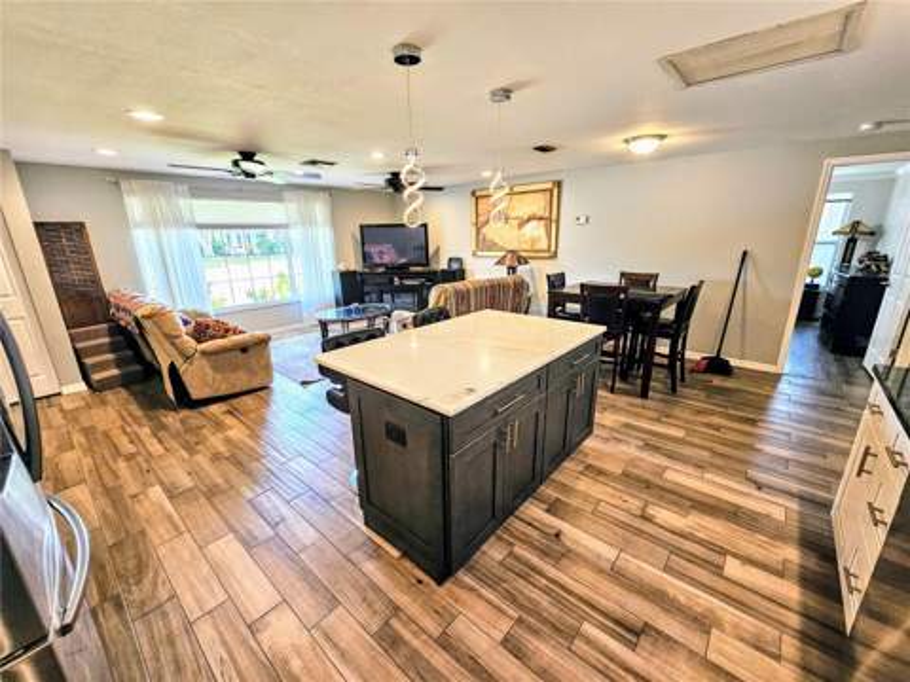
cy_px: 341
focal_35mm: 13
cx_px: 455
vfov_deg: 89.9
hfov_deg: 106.2
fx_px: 342
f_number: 2.2
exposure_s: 1/60
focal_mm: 2.2
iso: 200
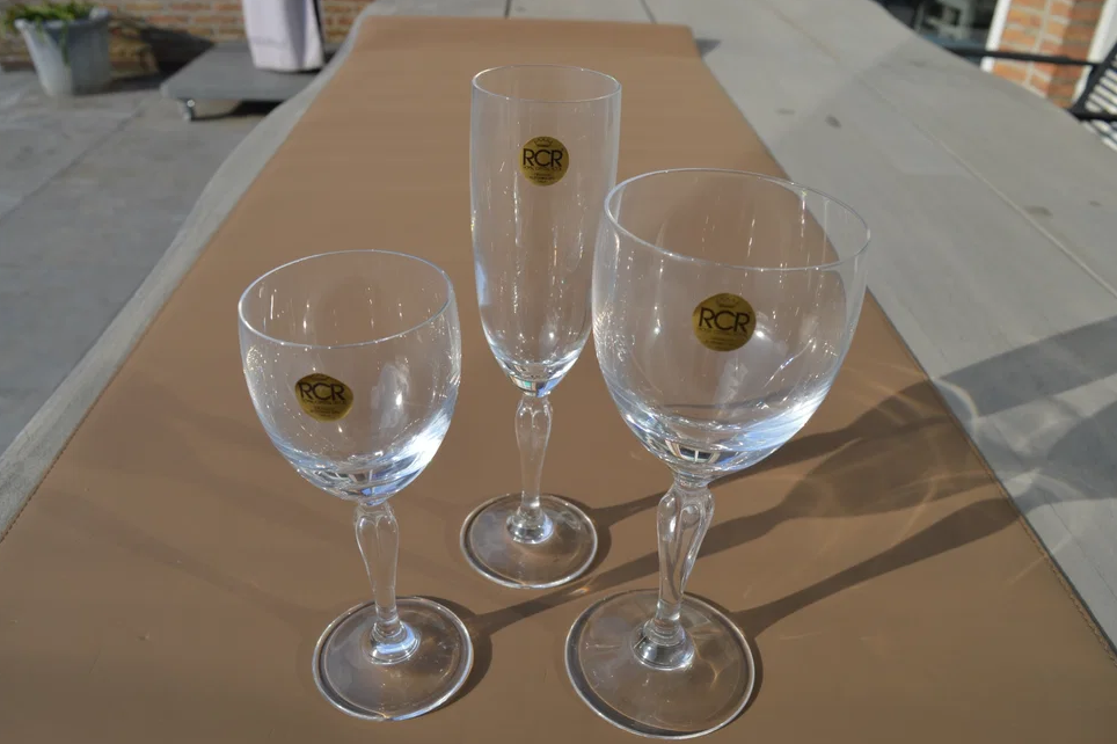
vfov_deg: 46.4
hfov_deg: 65.5
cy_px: 382
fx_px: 868
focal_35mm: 28
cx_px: 539
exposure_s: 1/400
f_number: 9
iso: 100
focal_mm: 18
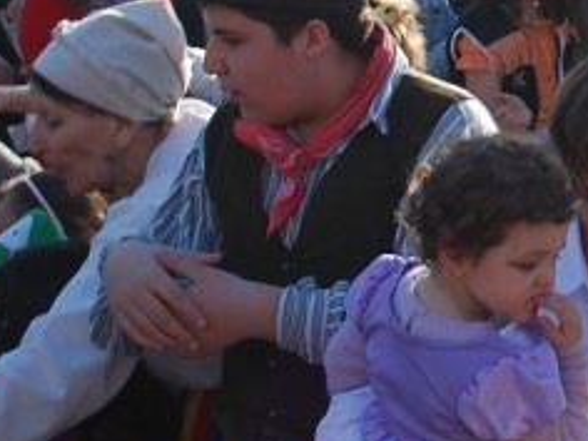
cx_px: 695
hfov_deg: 13.1
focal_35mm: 147
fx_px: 2497
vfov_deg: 9.9
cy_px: -123
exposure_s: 1/125
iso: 100
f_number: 6.3
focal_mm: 24
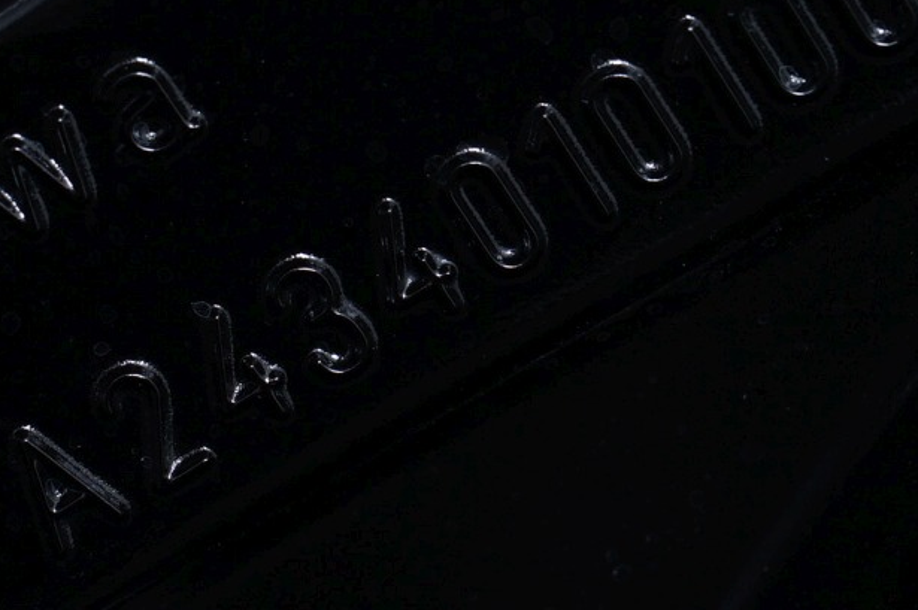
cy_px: 274
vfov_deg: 8.8
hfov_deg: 13.2
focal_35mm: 156
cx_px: 372
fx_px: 3975
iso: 250
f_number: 7.1
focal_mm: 50
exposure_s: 1/125
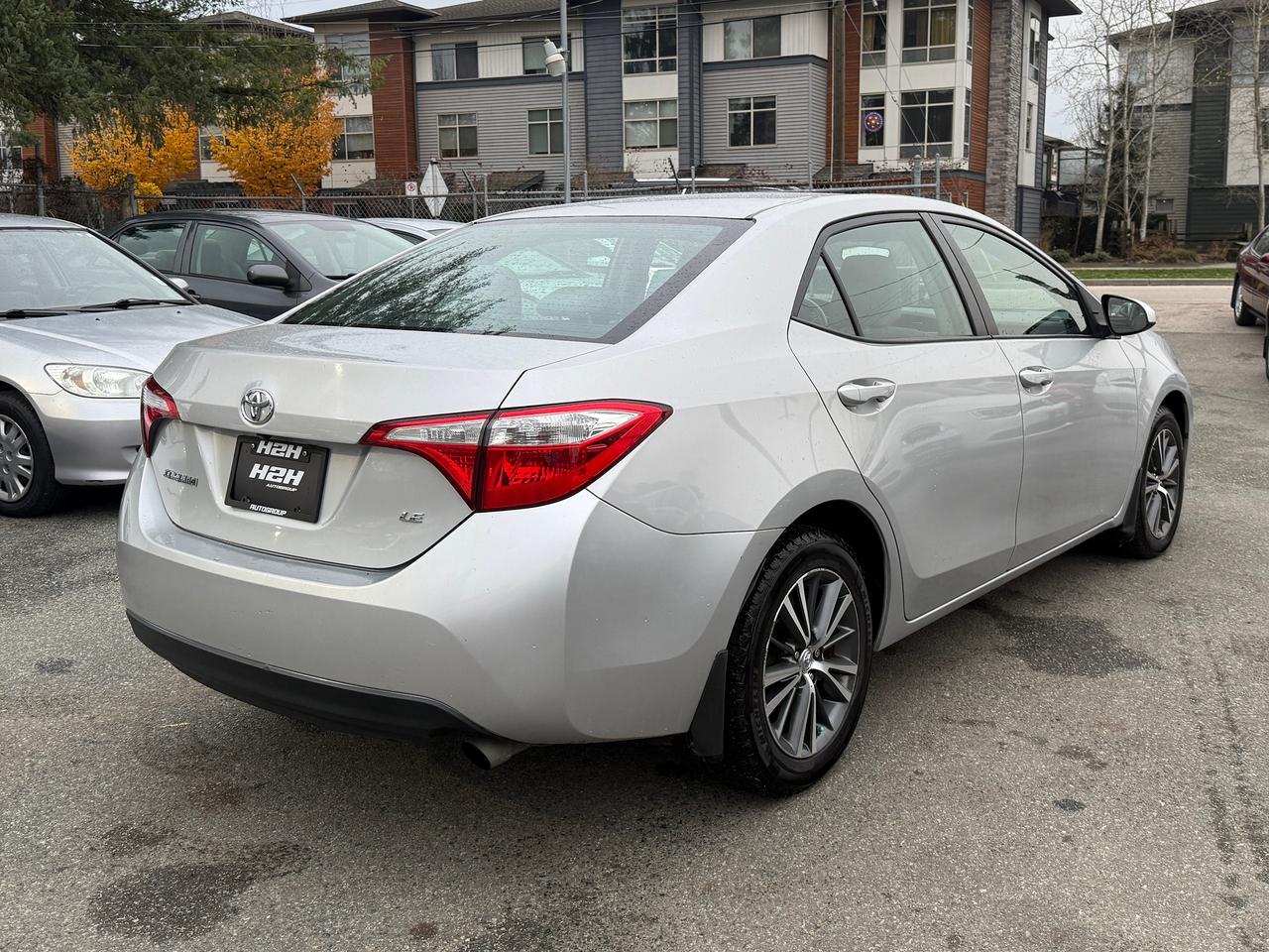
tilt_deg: -7.1
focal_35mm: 24
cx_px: 634
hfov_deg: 71.6
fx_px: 880
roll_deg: +0.0
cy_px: 476
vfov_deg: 56.8
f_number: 1.78
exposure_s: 1/121
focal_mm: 6.76
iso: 125
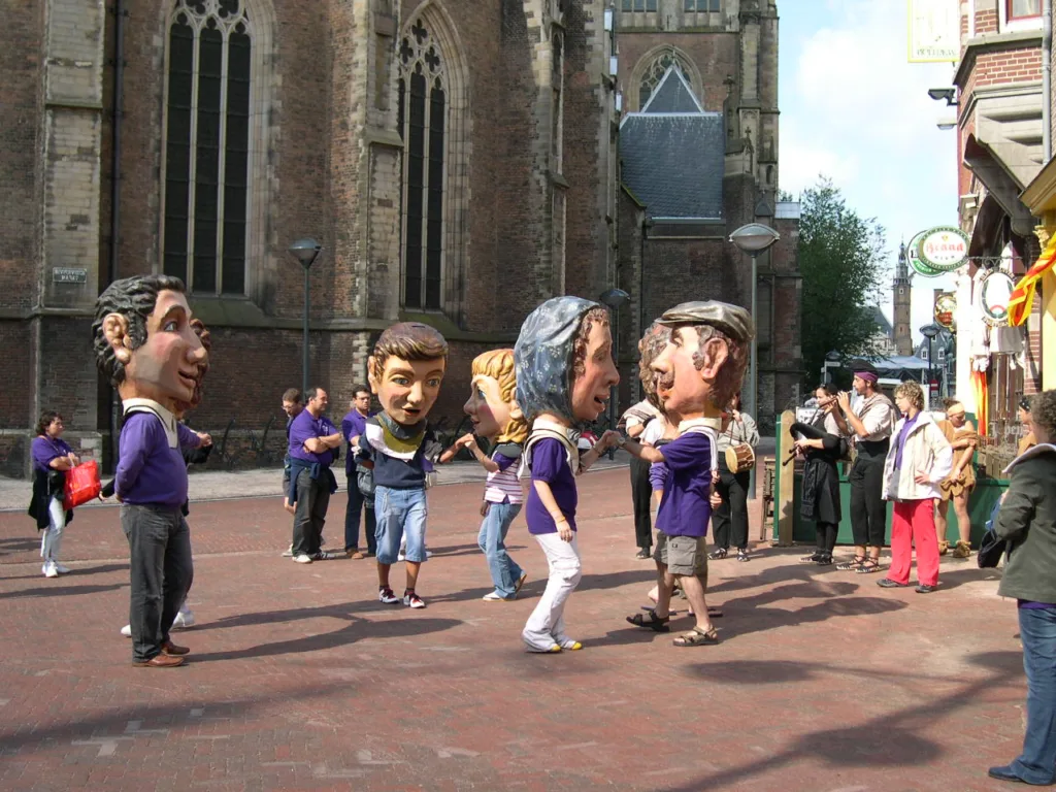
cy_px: 396
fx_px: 1281
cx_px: 528
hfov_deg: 44.8
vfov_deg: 34.3
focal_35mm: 42
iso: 100
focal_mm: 9
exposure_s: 1/506
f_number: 2.9
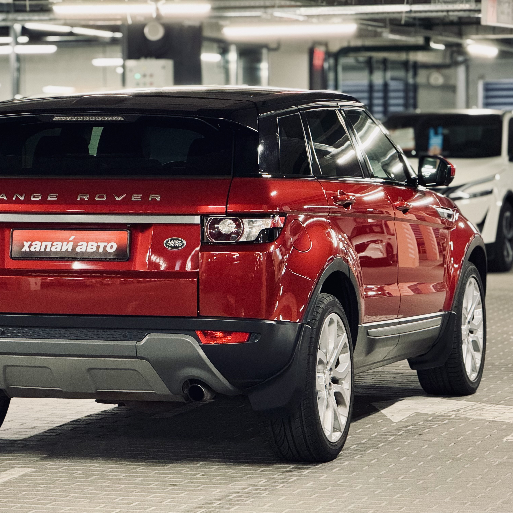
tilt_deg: -2.1
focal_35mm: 142
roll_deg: +0.3
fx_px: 2381
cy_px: 257
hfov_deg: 12.3
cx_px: 187
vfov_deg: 12.3
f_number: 2.8
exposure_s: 1/33
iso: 500
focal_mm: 15.66
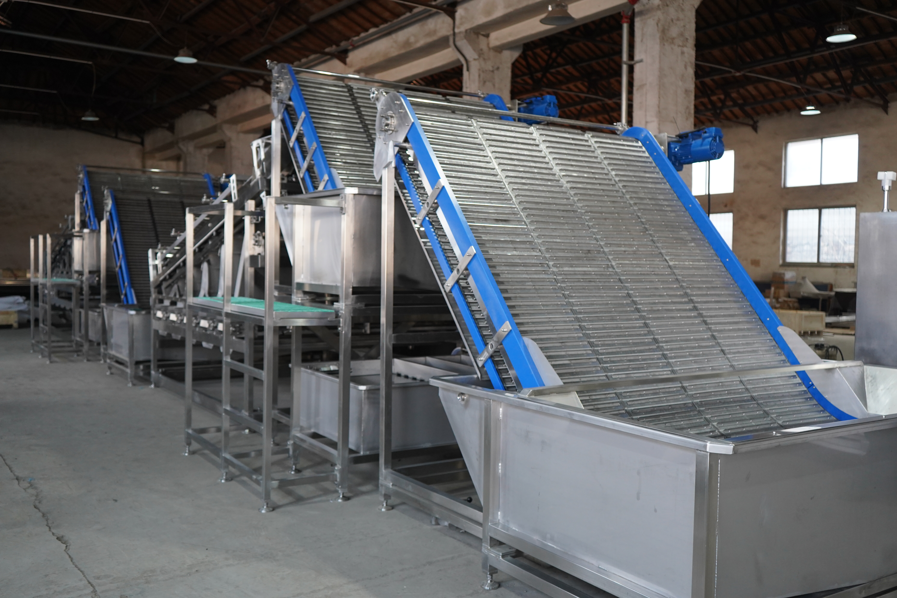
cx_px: 448
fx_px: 797
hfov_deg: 58.7
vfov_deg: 41.1
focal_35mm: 32
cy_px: 299
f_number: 4
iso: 1600
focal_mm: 32
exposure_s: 1/160
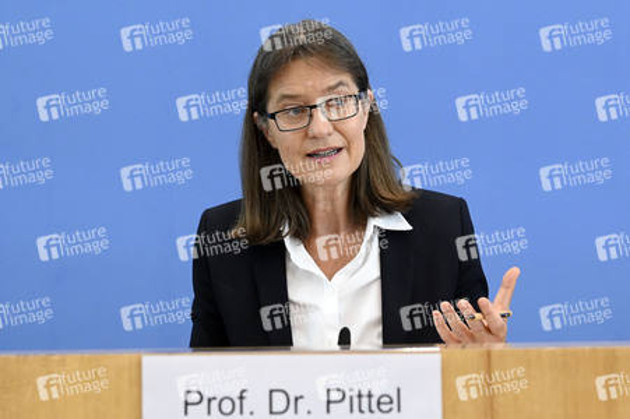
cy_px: 210
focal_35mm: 70
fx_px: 1224
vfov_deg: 19.4
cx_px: 315
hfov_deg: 28.9
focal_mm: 70
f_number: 5.6
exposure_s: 1/800
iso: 3200
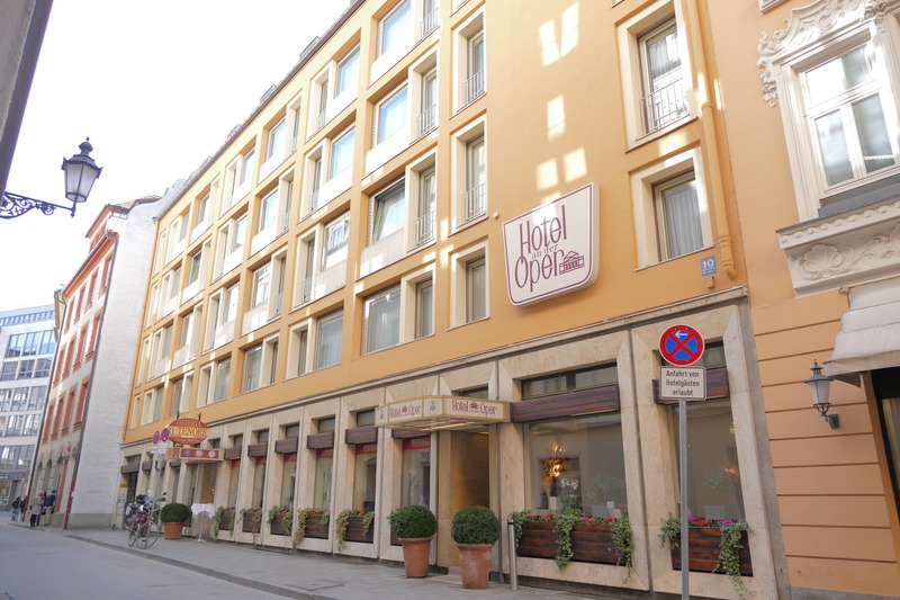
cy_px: 300
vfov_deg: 51.3
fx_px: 625
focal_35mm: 25
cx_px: 450
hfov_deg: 71.5
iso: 125
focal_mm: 9.12
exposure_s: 1/160
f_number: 2.8
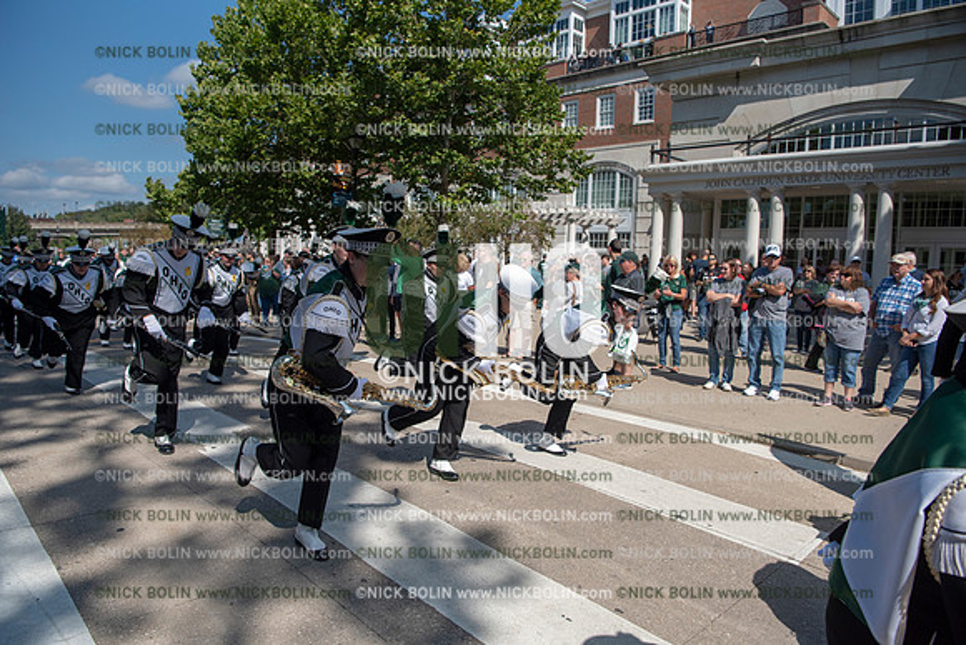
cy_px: 322
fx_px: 644
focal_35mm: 24
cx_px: 483
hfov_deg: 73.7
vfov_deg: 53.2
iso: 400
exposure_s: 1/4000
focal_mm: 24
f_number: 5
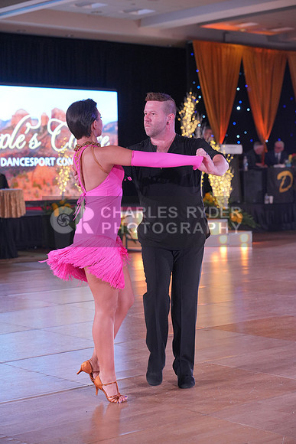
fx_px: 924
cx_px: 148
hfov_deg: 18.2
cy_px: 222
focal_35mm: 75
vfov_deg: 27.0
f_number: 4
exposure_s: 1/400
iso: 2000
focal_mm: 75
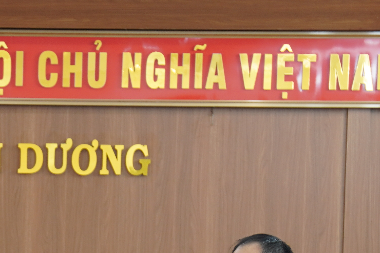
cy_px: 389
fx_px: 2660
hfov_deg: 8.1
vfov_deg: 5.4
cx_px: -105
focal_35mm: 252
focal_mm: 42
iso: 160
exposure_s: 1/20
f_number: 2.8
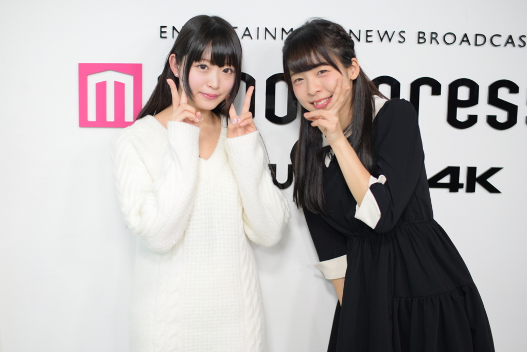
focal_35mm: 45
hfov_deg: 43.6
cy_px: 176
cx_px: 264
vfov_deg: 29.9
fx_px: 659
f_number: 1.8
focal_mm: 30
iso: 100
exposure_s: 1/160
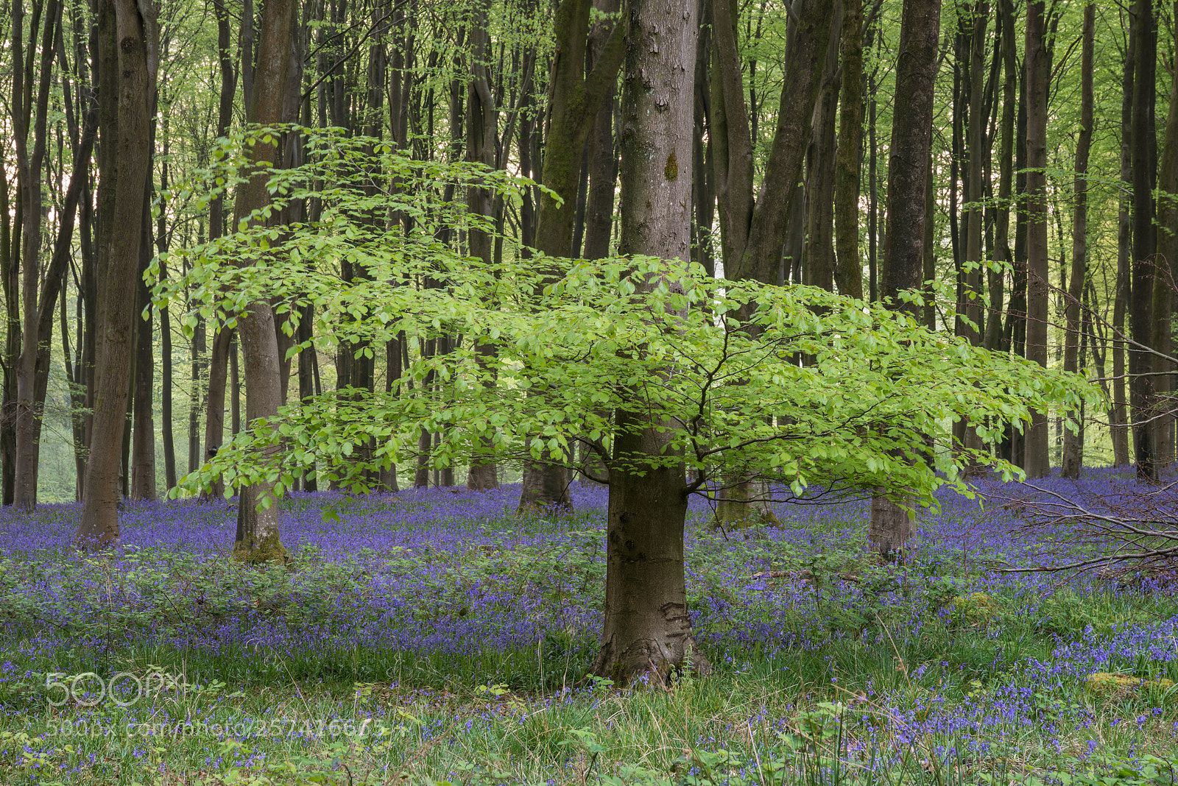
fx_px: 3110
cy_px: 393
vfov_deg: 14.4
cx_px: 589
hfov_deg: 21.5
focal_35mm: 95
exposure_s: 25
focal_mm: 95
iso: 100
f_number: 16
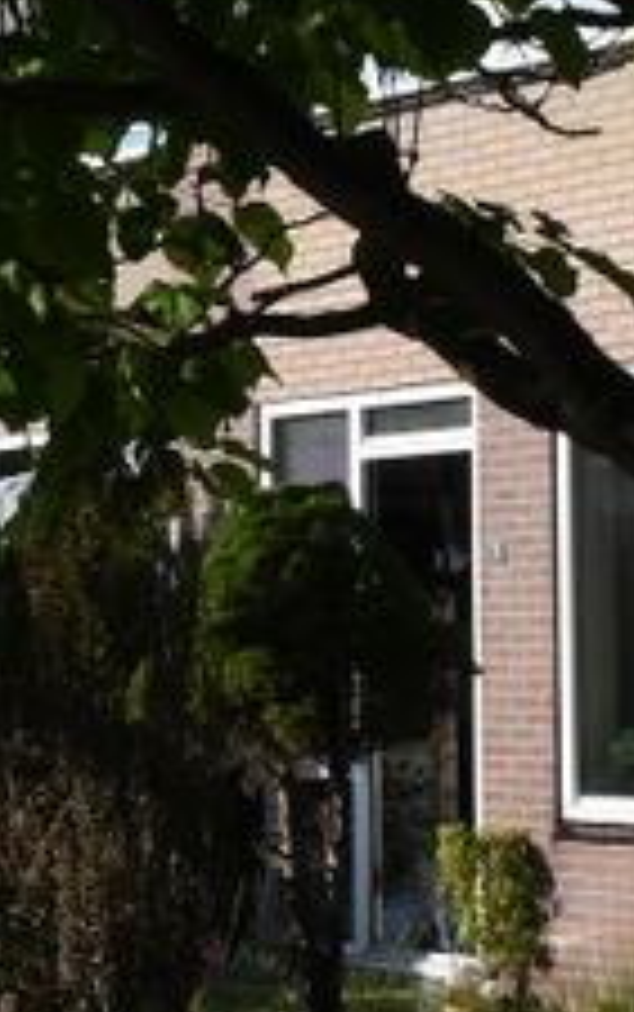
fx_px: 4194
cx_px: -764
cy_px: 364
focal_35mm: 152
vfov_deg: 13.7
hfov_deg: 8.1
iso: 400
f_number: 11
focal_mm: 19
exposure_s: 1/500
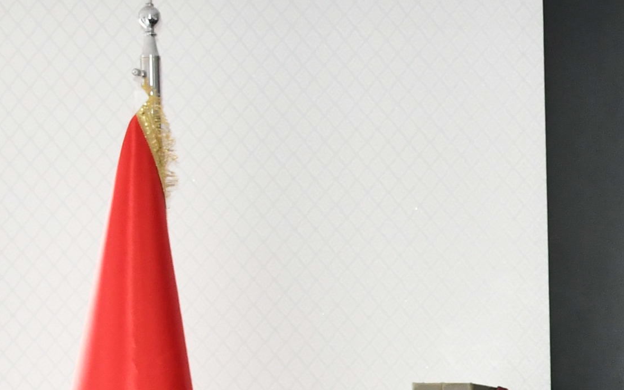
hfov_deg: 12.7
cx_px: 1051
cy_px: 655
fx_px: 2601
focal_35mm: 153
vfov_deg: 8.3
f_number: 5.6
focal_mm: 27
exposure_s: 1/60
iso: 1600
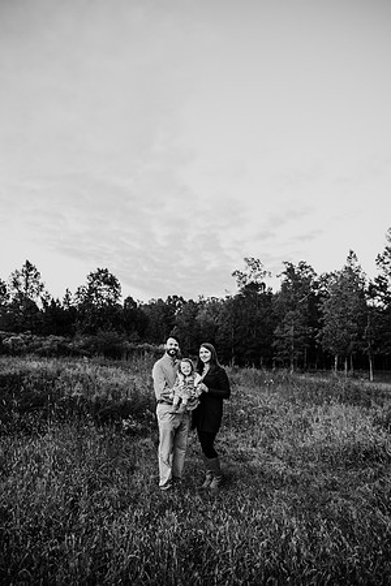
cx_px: 196
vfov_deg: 73.7
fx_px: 391
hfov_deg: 53.1
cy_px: 293
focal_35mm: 24
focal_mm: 24
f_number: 2.8
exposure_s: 1/320
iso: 640
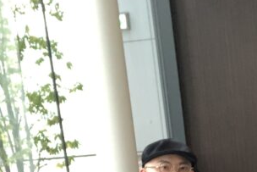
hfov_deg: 17.9
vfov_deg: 11.7
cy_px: 253
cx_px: 238
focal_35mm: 112
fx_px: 800
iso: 160
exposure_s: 1/60
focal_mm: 2.87
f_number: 2.2
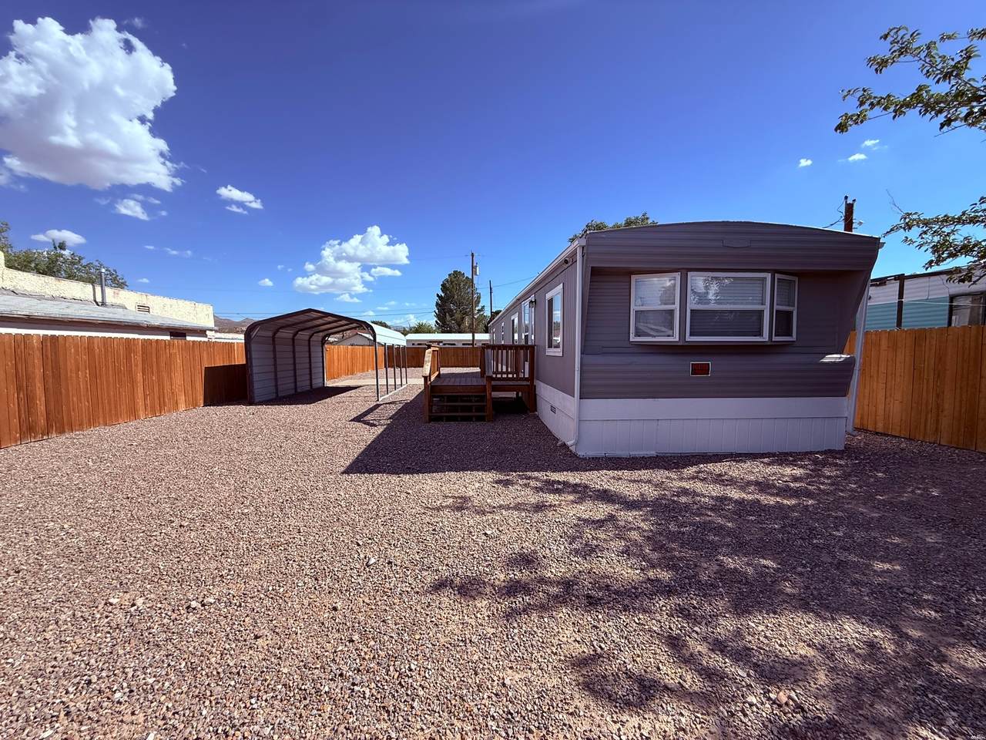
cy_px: 370
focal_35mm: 14
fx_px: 399
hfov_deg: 102.1
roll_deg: +0.0
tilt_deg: -1.6
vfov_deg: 85.7
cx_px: 493
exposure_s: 1/1901
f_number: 2.2
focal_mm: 2.22
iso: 50
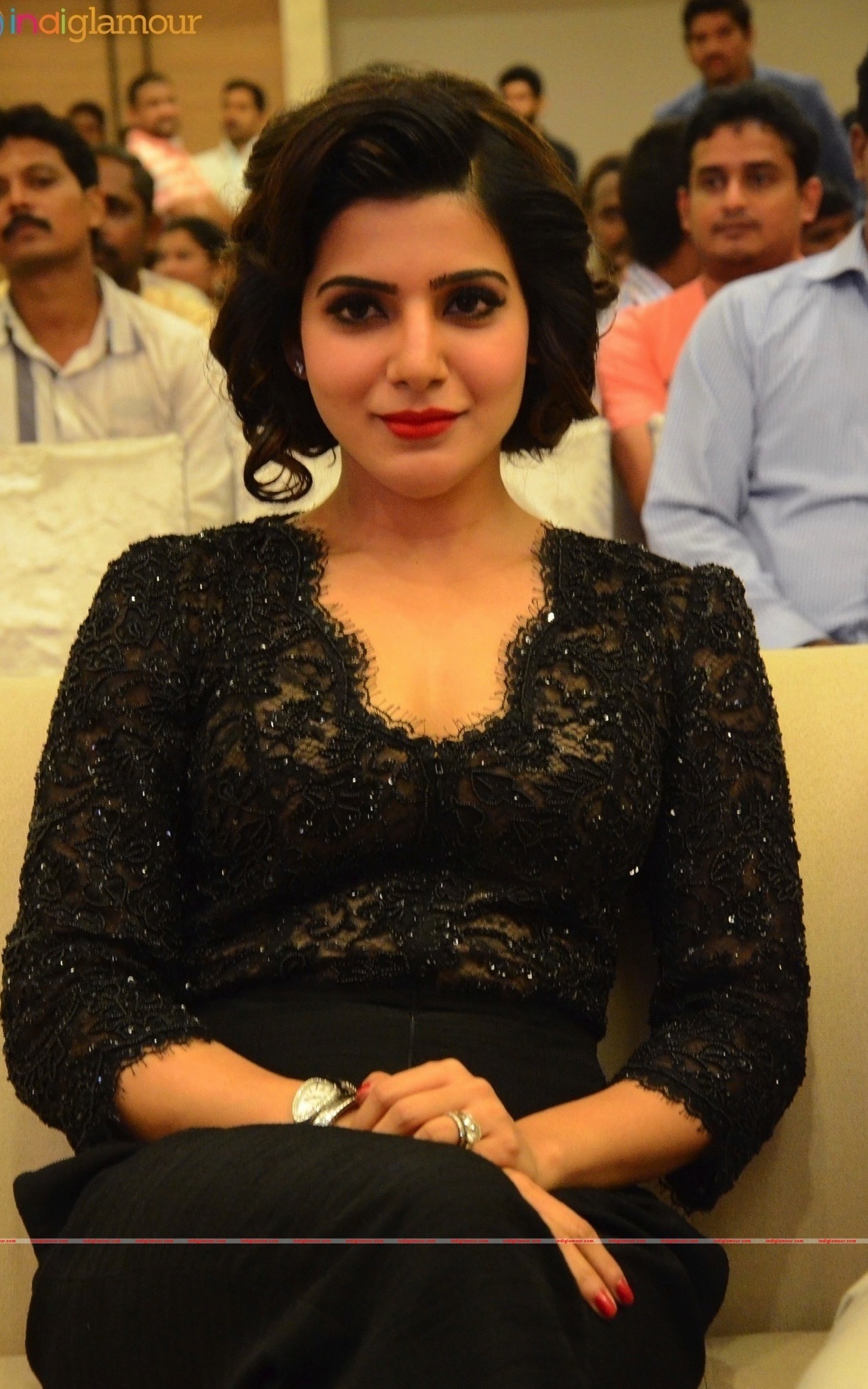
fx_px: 3823
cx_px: 417
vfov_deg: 20.6
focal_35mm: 101
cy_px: 694
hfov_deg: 13.0
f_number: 5.6
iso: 5000
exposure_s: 1/80
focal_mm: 66
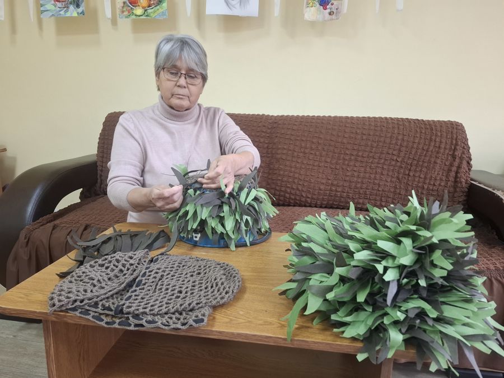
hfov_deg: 73.9
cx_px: 252
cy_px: 189
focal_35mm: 23
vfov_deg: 58.9
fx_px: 335
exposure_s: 1/33
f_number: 1.8
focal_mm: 5.54
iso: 250
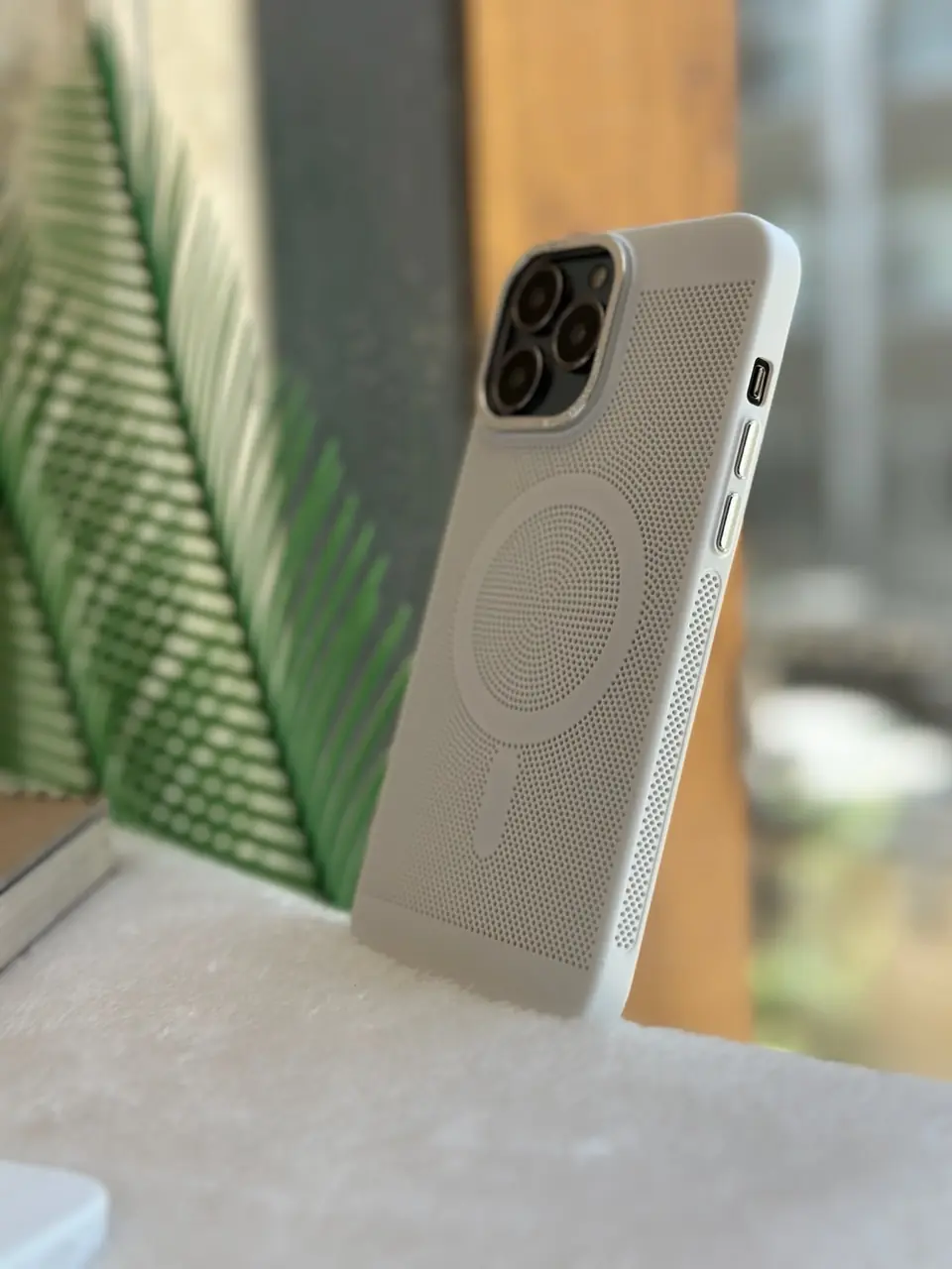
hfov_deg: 30.3
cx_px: 476
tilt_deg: -8.0
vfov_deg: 39.7
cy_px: 634
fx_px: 1760
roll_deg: +2.5
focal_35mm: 48
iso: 80
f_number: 1.78
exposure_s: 1/612
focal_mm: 6.86
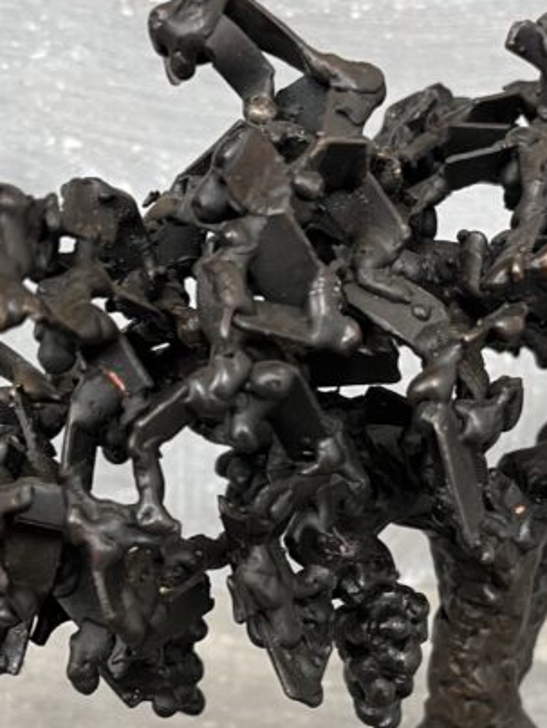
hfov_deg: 22.0
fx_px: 1388
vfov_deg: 29.1
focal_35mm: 66
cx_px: 448
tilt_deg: -20.7
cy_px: 504
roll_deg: -2.1
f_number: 1.6
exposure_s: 1/50
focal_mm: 5.1
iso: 100
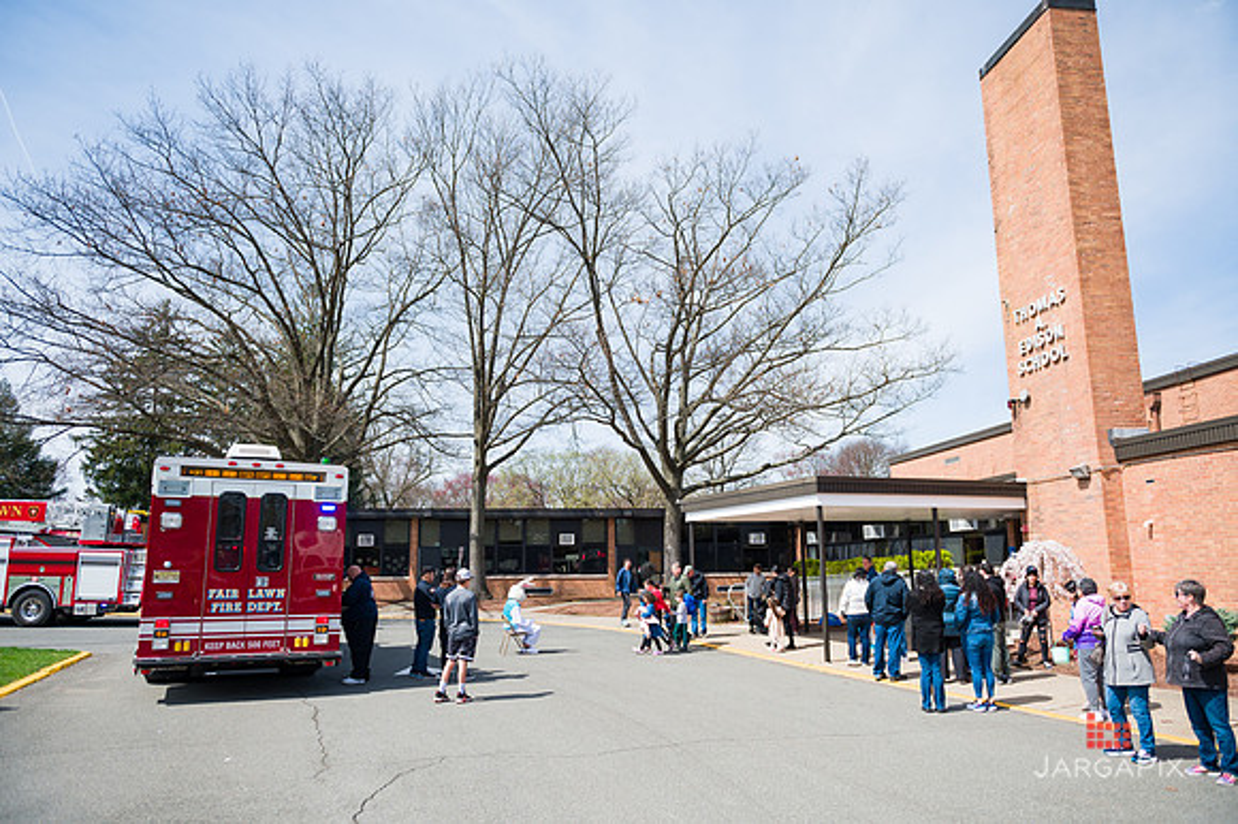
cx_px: 619
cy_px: 412
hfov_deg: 73.8
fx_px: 825
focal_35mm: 24
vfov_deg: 53.1
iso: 200
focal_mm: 24
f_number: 4
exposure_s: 1/3200
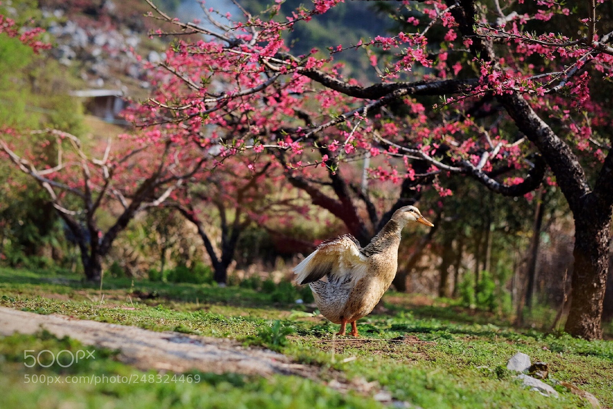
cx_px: 306
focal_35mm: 84
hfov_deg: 24.2
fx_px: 1430
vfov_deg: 16.3
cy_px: 204
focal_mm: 56
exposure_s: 1/3500
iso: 200
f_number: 2.8
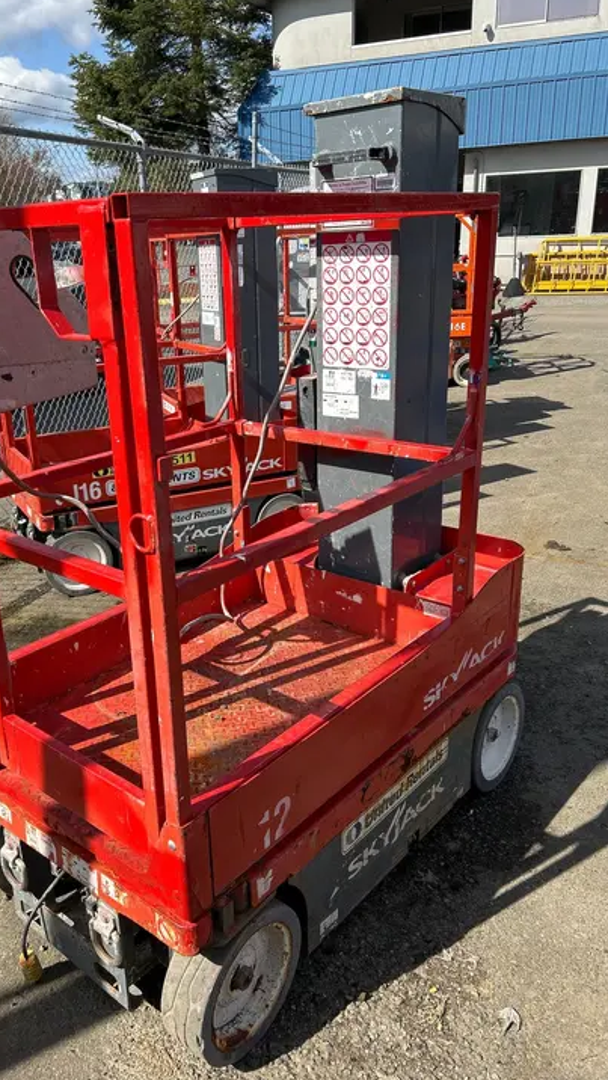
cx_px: 228
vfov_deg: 66.1
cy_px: 532
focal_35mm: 29
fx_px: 831
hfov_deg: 39.9
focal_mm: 5.7
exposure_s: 1/2513
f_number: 1.5
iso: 50
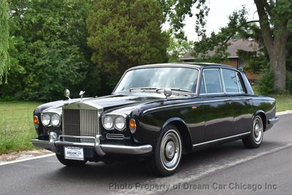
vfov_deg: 23.8
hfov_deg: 35.0
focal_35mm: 57
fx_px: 462
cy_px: 98
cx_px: 146
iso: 400
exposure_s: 1/500
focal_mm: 38
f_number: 8
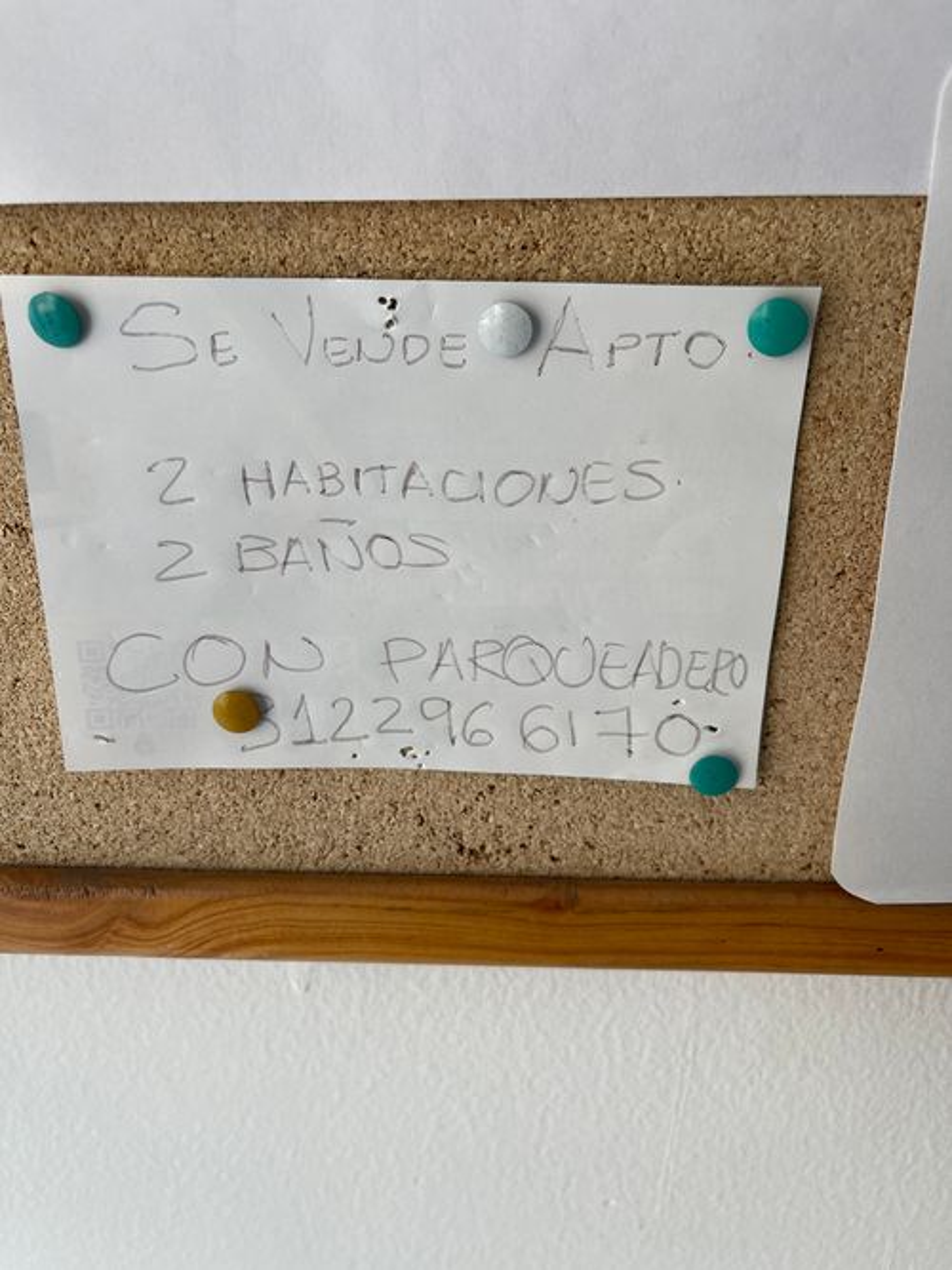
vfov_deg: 69.4
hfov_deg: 54.9
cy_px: 635
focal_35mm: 25
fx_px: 917
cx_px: 476
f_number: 1.6
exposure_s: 1/121
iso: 80
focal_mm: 5.1
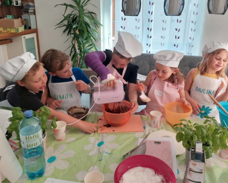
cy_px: 89
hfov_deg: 66.0
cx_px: 116
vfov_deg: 55.0
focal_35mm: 26
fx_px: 176
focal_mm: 5.23
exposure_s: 1/50
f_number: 1.8
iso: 50
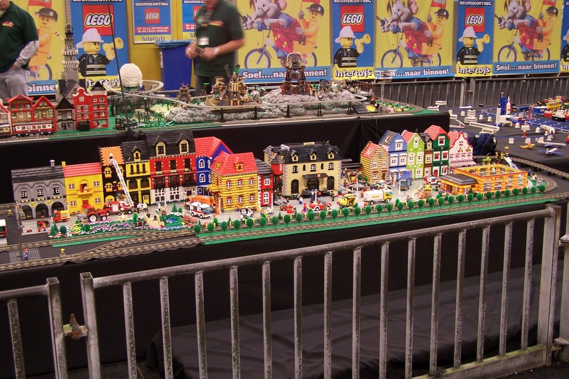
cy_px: 192
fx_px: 664
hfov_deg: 46.4
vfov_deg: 31.9
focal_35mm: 42
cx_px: 283
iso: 80
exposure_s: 1/2
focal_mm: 6.7
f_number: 2.8
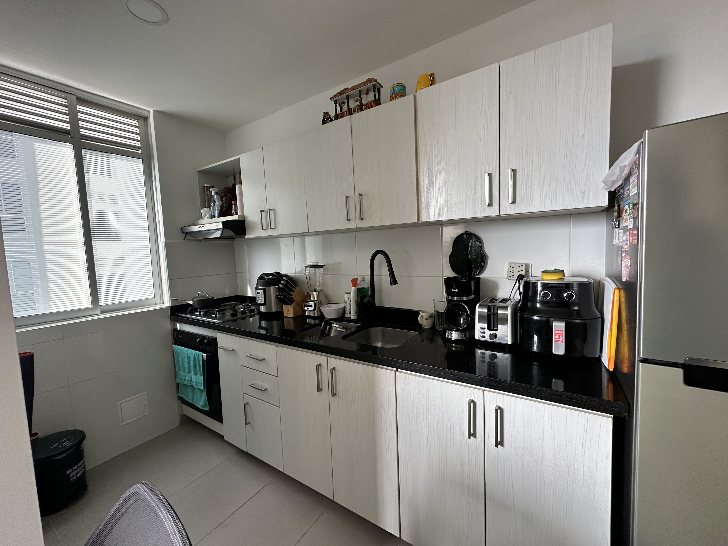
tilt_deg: -4.3
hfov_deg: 102.1
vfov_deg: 85.7
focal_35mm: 14
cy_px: 273
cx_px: 364
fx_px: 294
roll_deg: +2.2
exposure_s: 1/99
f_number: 2.2
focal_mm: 2.22
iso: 200
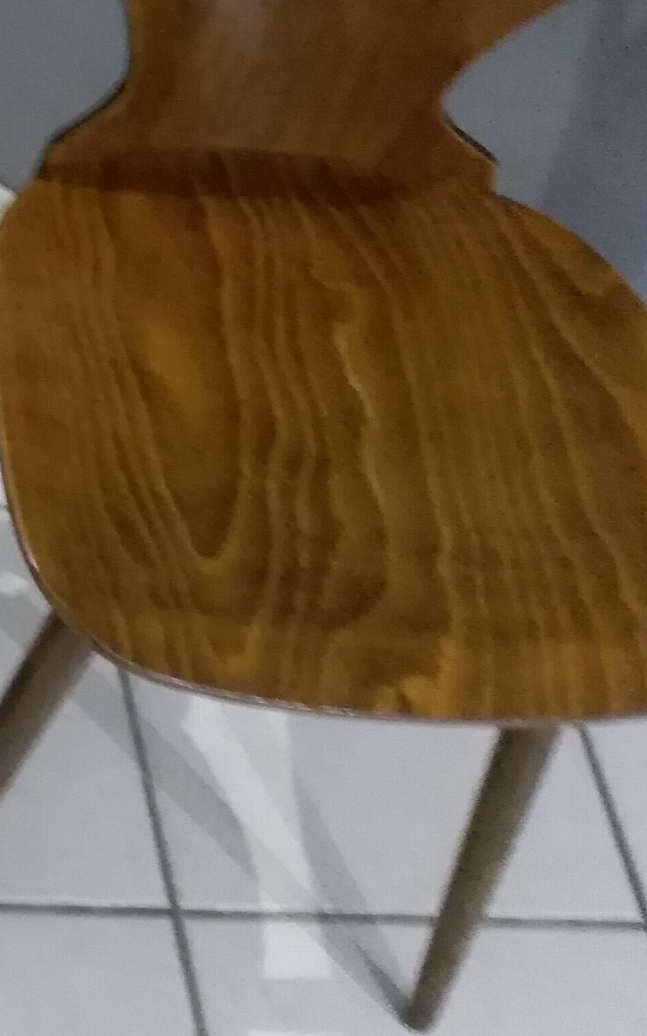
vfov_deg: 27.5
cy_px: 437
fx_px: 2117
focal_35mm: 75
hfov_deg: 14.1
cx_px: -719
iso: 1032
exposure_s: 1/14.3
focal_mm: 3.54
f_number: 2
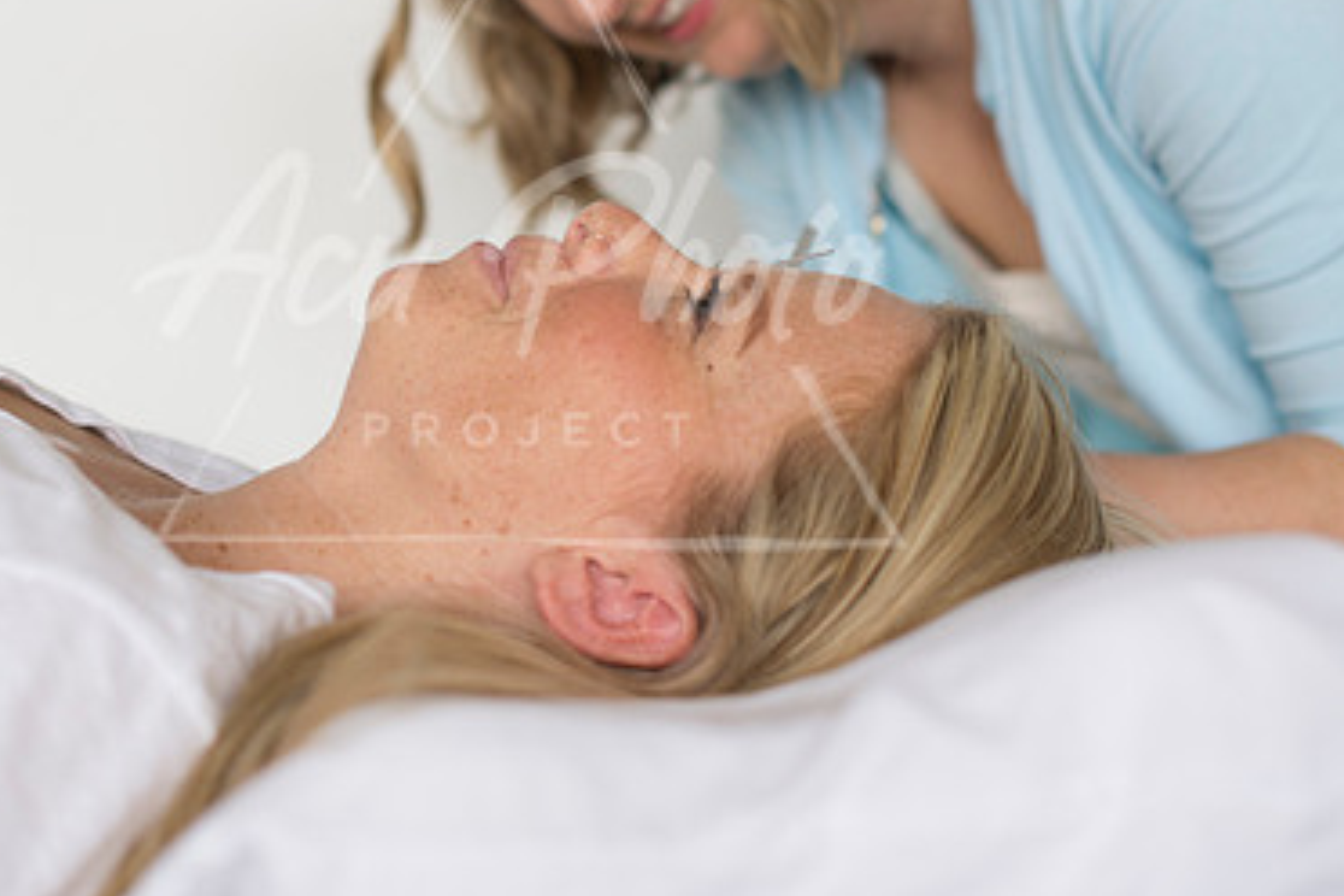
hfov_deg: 25.9
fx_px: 2912
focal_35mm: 78
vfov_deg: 17.4
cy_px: 269
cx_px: 527
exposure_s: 1/320
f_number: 2.5
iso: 200
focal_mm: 50
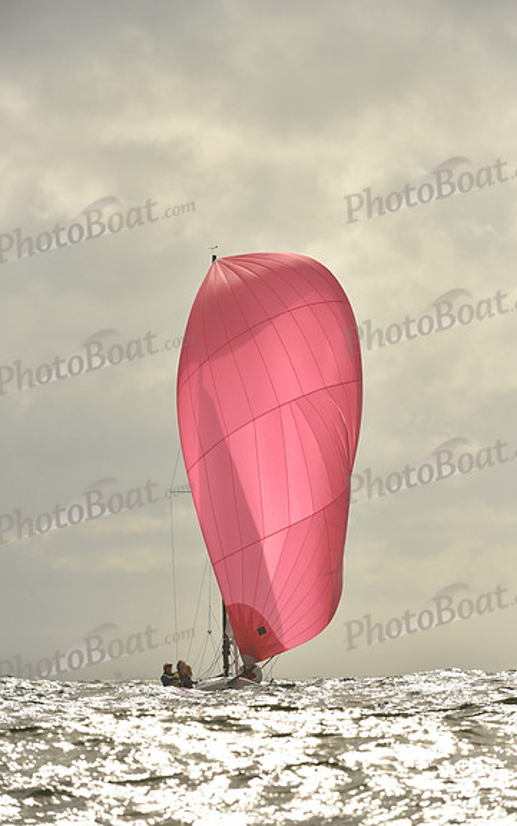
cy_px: 414
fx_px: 5767
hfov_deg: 5.1
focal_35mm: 256
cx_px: 270
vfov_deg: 8.2
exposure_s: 1/2000
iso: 320
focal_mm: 250
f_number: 9
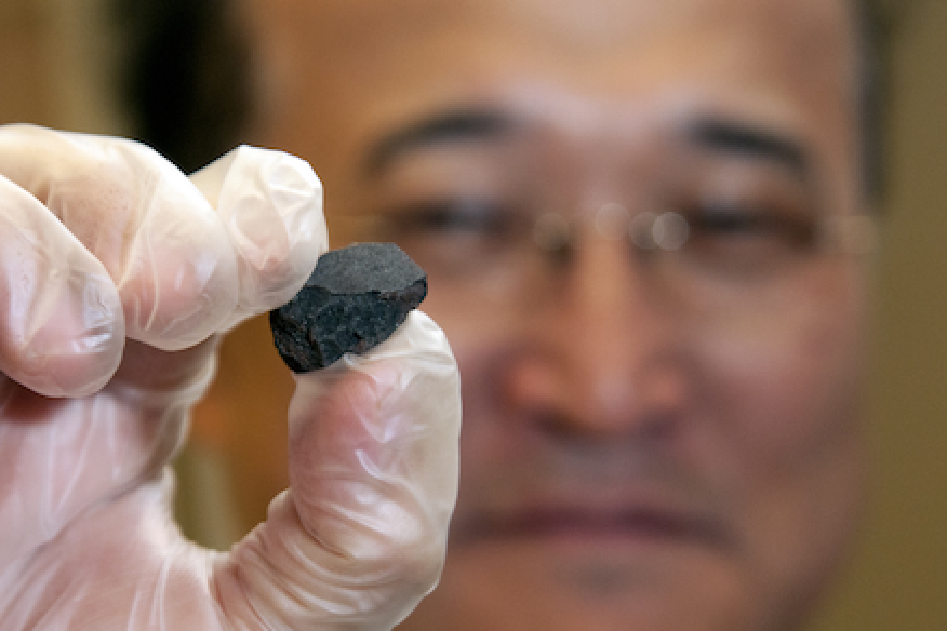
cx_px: 359
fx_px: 3262
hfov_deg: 16.5
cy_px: 336
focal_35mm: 124
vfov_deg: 11.1
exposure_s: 1/80
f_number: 5
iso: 800
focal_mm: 66
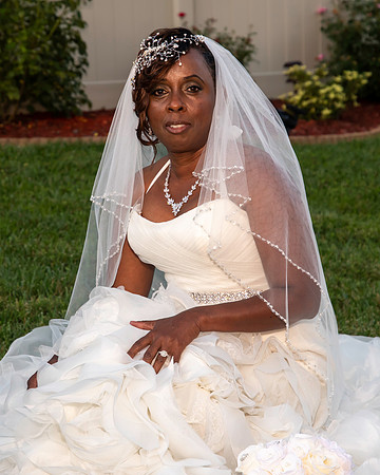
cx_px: 154
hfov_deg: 12.8
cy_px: 236
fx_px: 1698
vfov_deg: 15.9
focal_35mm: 121
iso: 400
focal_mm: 56
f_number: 5
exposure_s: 1/250
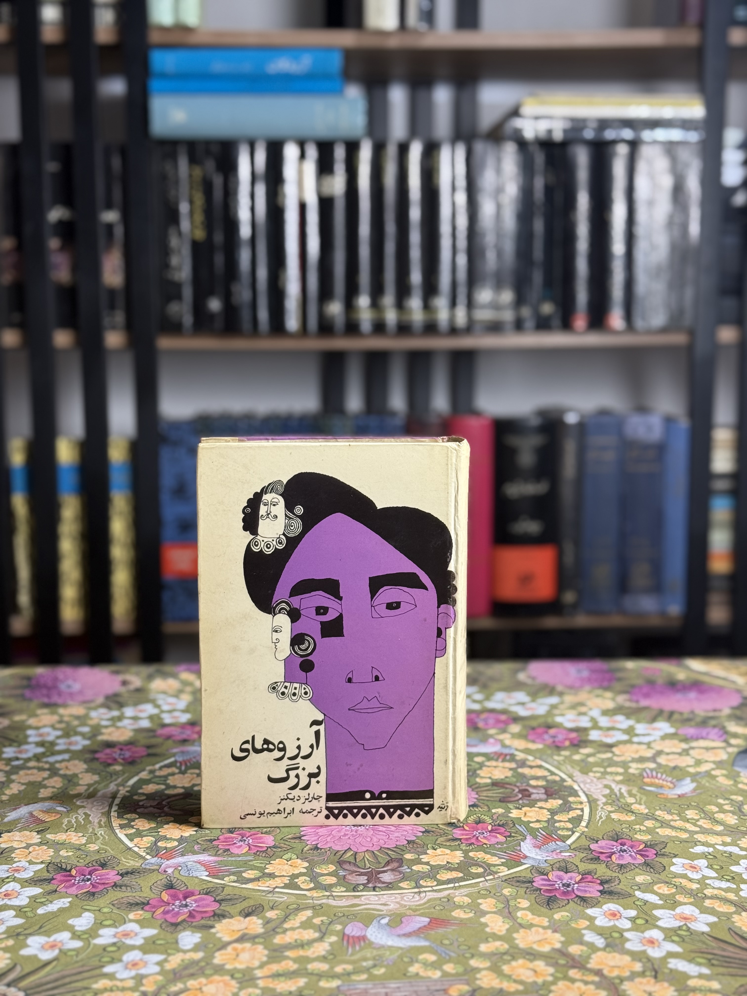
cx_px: 374
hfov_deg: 30.3
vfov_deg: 39.7
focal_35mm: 48
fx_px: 1381
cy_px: 498
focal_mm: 6.76
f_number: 1.78
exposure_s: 1/100
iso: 80
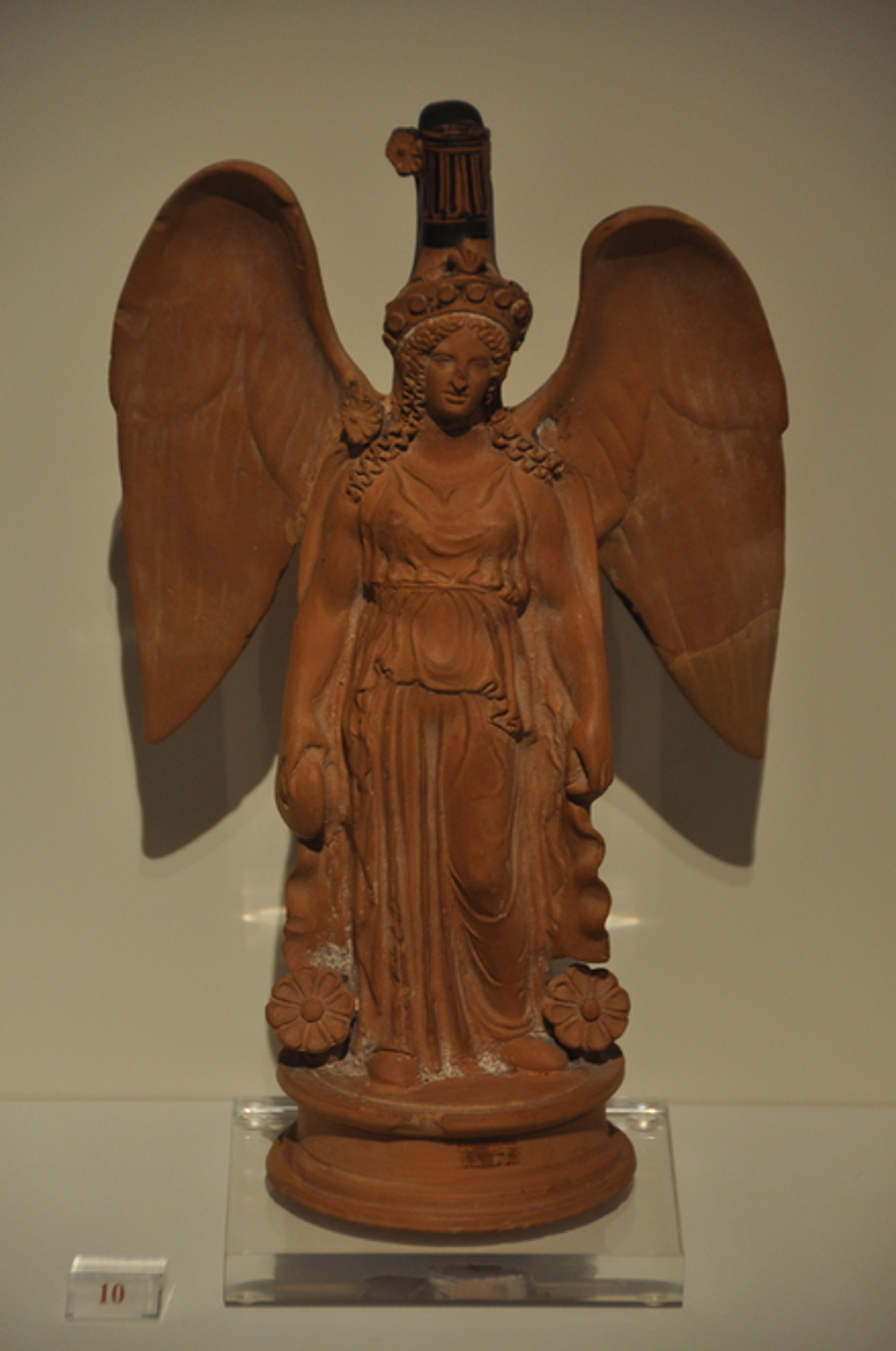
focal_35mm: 255
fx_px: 9554
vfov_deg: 8.1
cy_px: 676
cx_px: 448
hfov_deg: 5.4
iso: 500
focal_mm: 170
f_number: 5.6
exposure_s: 1/40
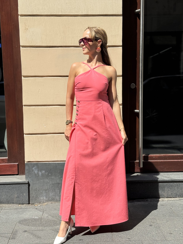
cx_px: 92
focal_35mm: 48
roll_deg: +1.2
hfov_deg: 30.3
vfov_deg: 39.7
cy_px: 122
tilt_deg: -6.8
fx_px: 338
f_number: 1.78
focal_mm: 6.76
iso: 64
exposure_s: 1/5848
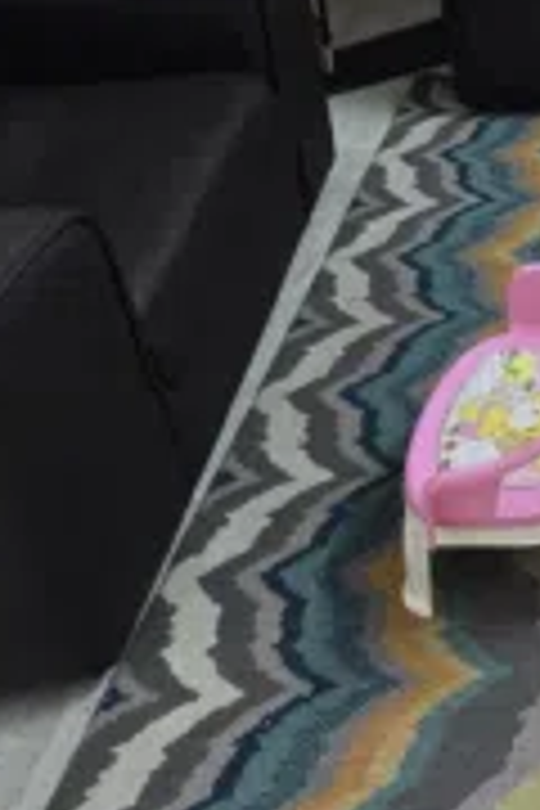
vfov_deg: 36.1
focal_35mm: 48
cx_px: 873
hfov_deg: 21.8
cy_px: -40
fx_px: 1080
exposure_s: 1/50
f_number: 2.2
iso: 640
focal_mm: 2.2
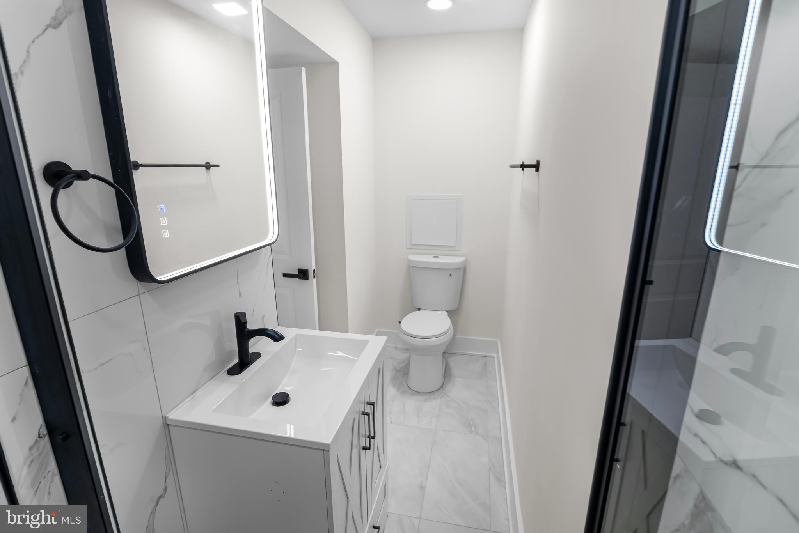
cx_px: 400
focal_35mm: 18
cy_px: 266
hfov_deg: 90.0
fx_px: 400
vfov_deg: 67.4
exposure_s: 1/6
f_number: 8
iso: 100
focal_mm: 18
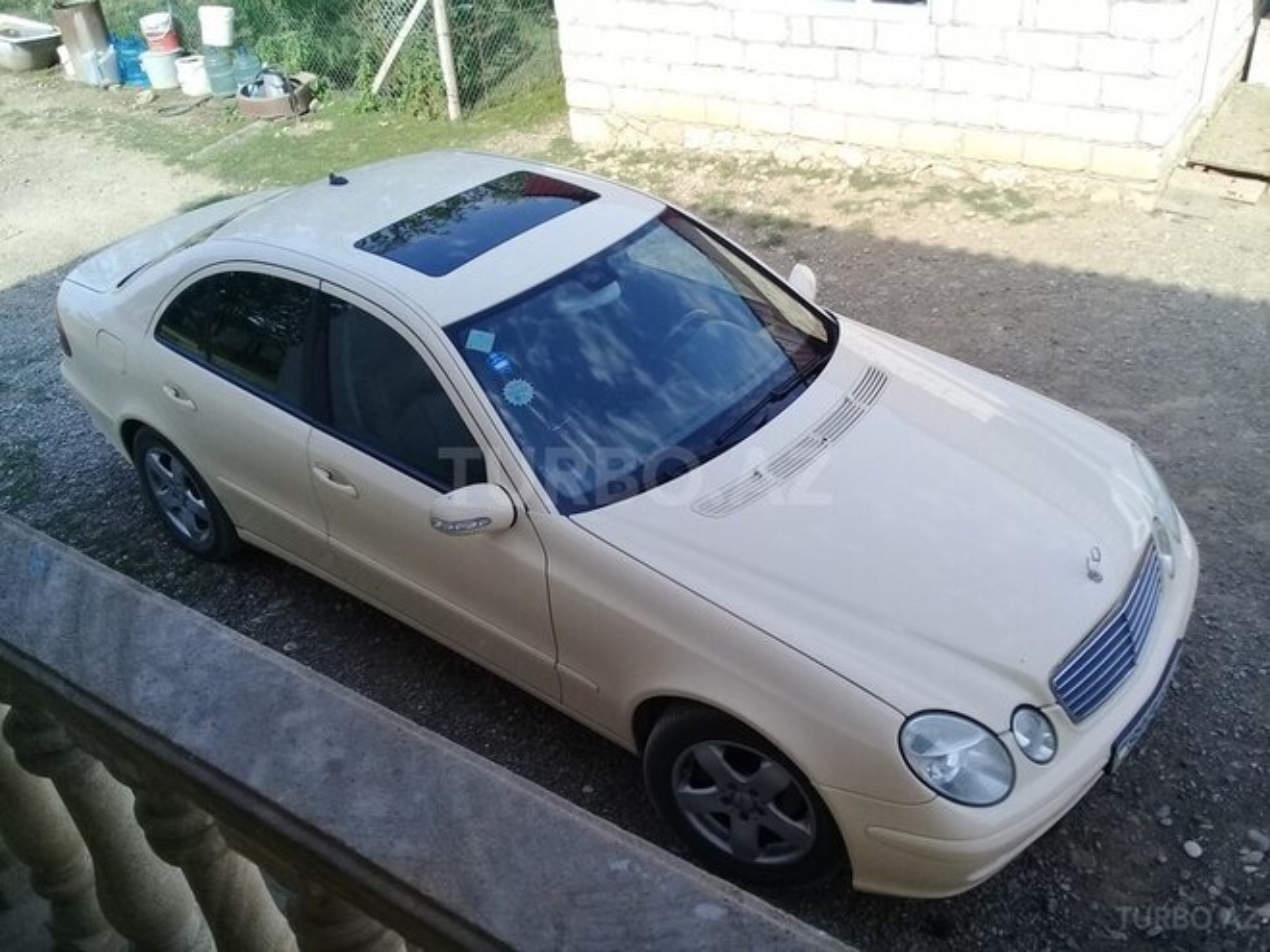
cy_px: 476
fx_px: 1137
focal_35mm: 31
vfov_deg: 45.4
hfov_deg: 58.4
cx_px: 635
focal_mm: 3.3
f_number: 2.2
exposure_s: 1/602
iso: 50
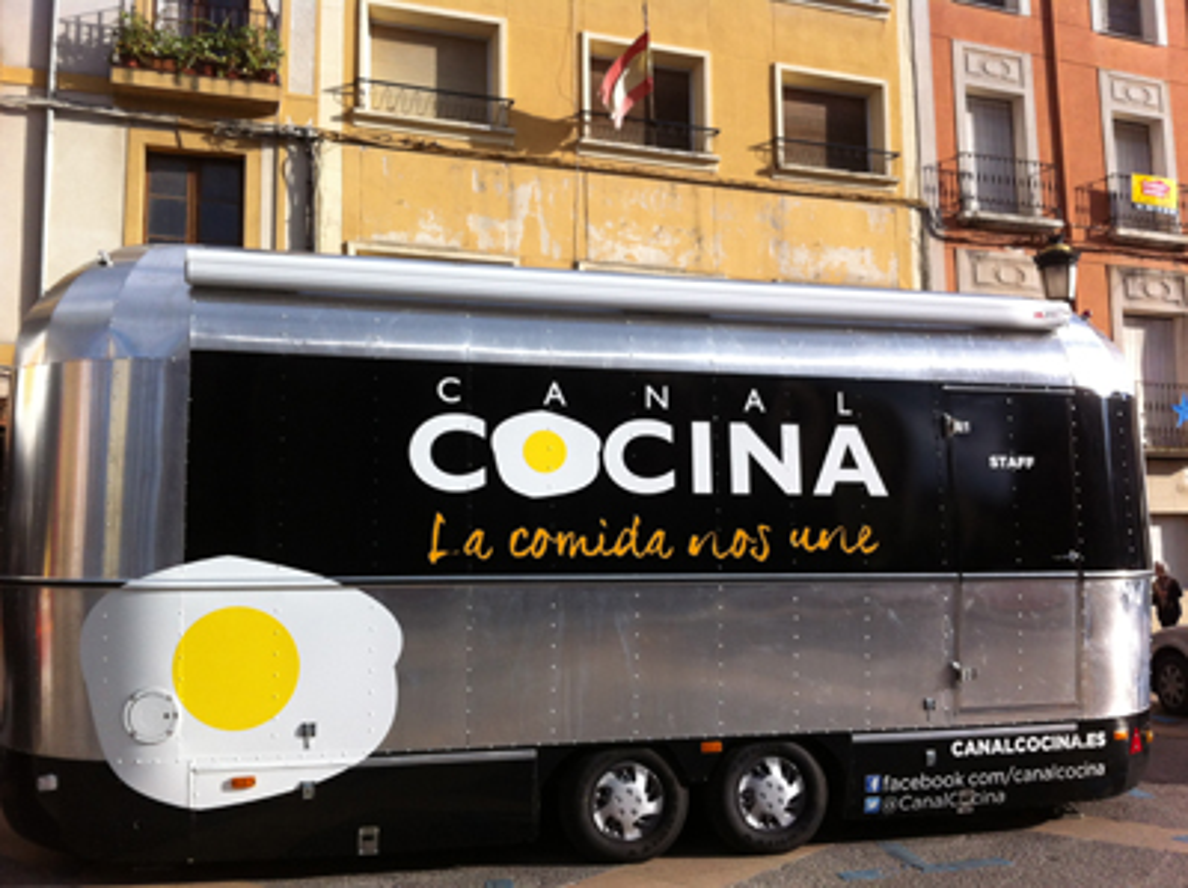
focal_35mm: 35
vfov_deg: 40.6
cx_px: 594
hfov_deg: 52.7
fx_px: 1200
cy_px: 444
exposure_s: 1/914
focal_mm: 3.85
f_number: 2.8
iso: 80
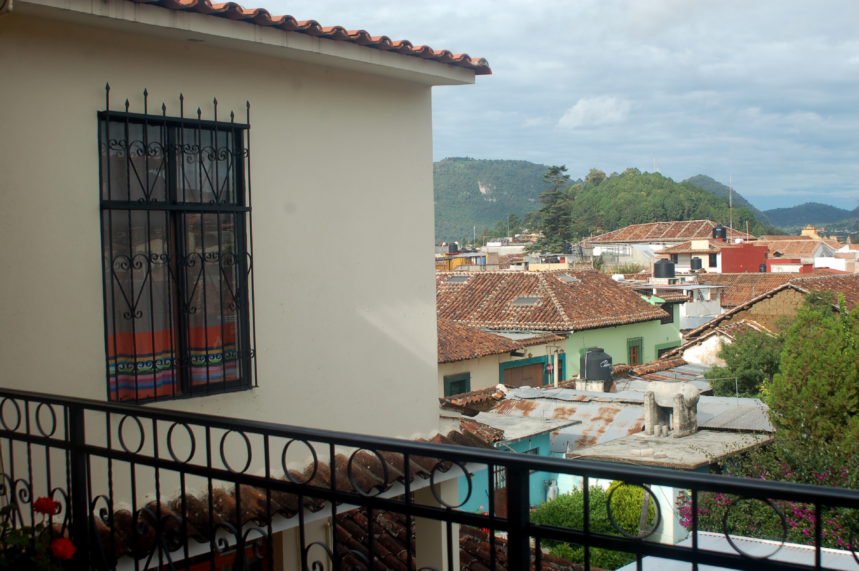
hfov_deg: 46.4
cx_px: 430
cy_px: 286
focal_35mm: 42
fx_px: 1001
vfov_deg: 31.8
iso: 200
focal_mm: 28
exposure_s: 1/250
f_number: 8
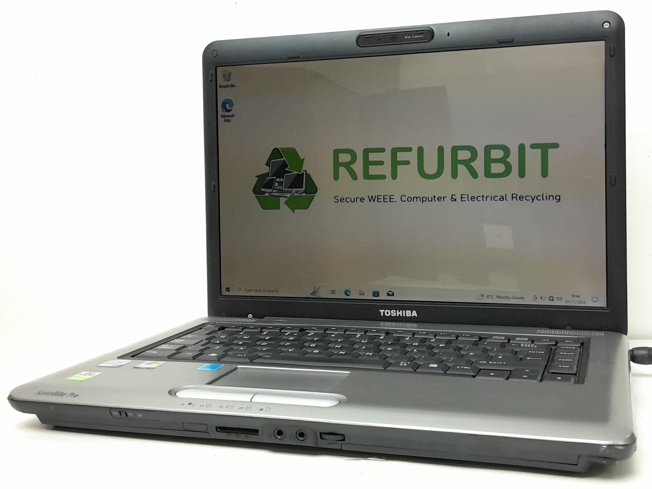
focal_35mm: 26
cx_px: 326
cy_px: 244
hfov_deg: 67.3
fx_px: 490
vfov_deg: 53.1
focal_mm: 3.98
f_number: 1.8
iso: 640
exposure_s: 1/125
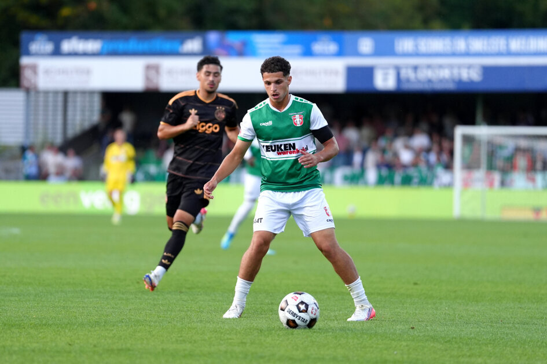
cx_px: 274
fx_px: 3037
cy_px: 182
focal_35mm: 200
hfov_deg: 10.3
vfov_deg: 6.9
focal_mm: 200
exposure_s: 1/2000
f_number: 2.8
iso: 1600
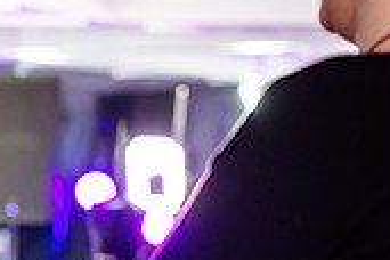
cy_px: 398
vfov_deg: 7.4
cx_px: -282
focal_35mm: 181
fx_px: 1961
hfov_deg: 10.7
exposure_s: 1/200
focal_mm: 43
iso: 1600
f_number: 2
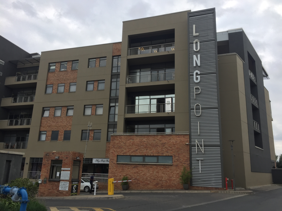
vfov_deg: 48.2
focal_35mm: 29
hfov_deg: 61.7
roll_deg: -2.3
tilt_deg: +15.8
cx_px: 141
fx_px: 236
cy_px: 106
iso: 32
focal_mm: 4.15
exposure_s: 1/1522
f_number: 2.2
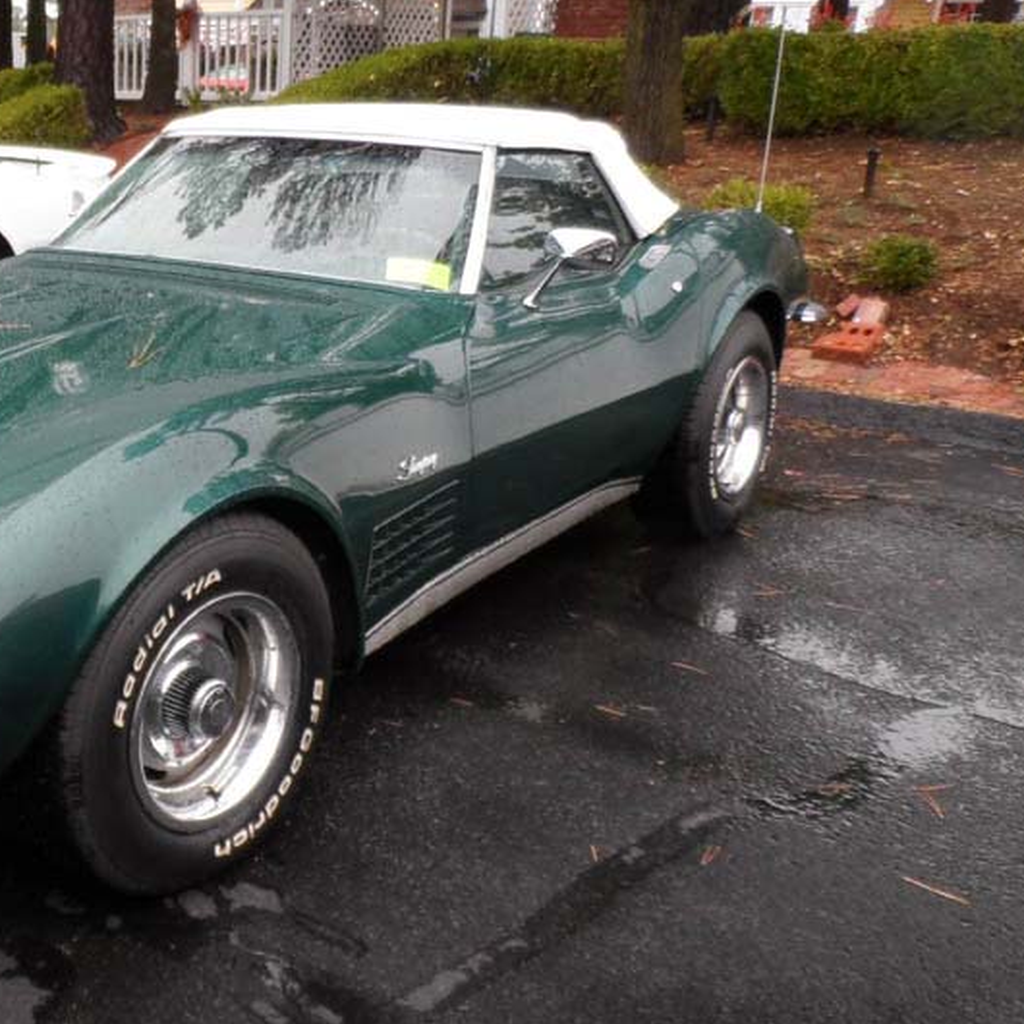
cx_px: 64
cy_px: 475
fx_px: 1372
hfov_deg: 37.6
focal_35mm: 41
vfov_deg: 40.9
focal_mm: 4
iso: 80
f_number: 3.2
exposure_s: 1/125
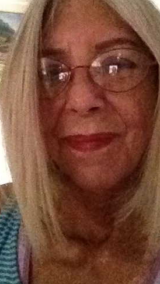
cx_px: 72
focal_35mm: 47
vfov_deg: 43.5
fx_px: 354
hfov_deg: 25.4
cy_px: 114
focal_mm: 1.85
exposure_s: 1/24
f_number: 2.4
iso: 2000
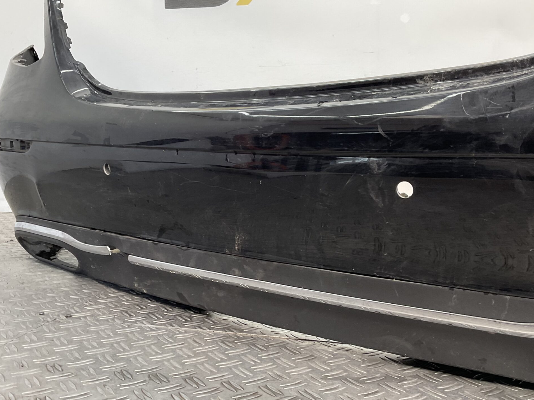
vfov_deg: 36.6
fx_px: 602
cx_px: 262
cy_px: 253
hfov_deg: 47.9
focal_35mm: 39
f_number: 1.8
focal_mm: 3
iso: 32
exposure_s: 1/120
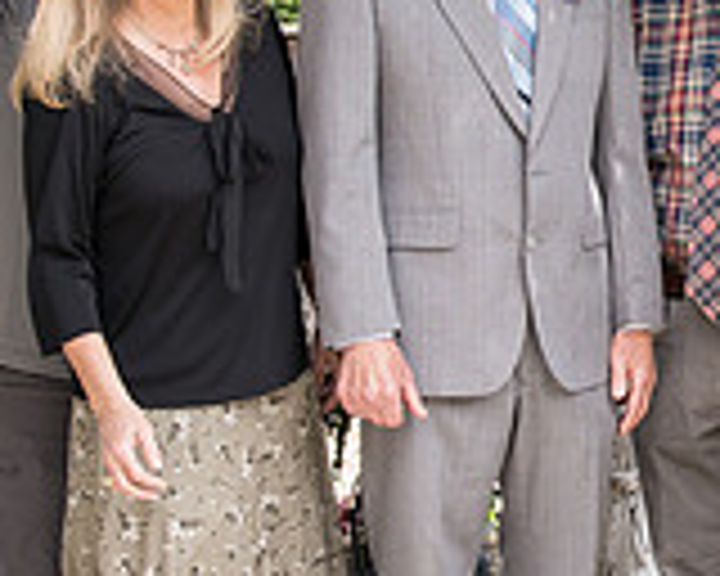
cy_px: 117
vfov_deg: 16.1
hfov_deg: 19.4
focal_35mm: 95
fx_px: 2024
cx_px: 763
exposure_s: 1/500
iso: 400
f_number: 5
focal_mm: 24
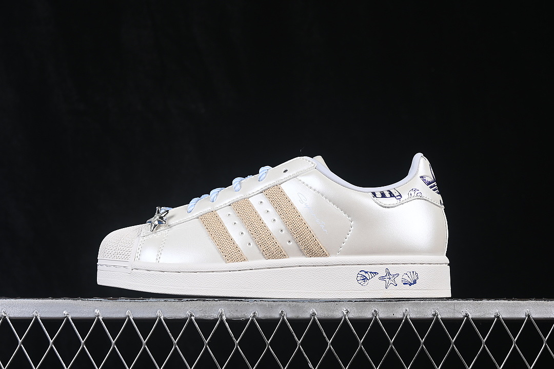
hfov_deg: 27.0
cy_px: 184
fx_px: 1154
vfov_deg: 18.2
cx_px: 277
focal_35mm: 75
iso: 160
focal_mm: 50
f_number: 8
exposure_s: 1/80
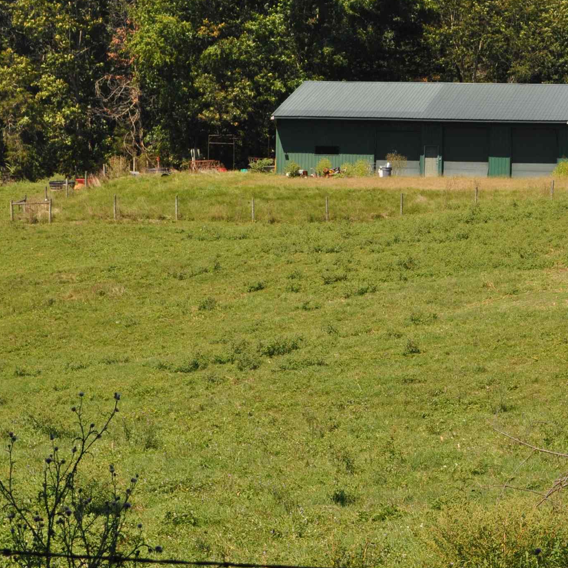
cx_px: 447
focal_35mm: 114
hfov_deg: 15.2
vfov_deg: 15.3
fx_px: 2116
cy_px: 231
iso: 200
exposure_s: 1/320
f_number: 9
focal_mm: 40
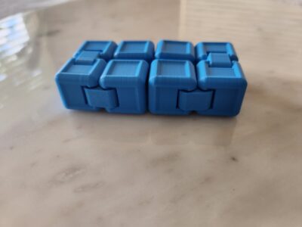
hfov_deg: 73.9
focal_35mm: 23
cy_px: 114
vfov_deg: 58.9
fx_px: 201
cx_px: 151
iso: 200
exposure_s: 1/120
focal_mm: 5.4
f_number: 1.8
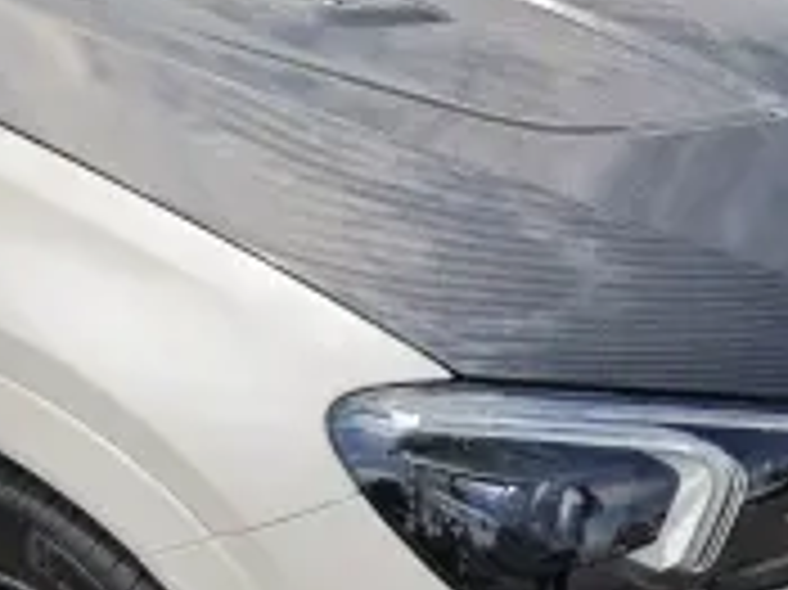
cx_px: 594
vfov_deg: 19.9
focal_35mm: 72
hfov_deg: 26.7
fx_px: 1638
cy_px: 32
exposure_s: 1/3450
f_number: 1.4
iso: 50
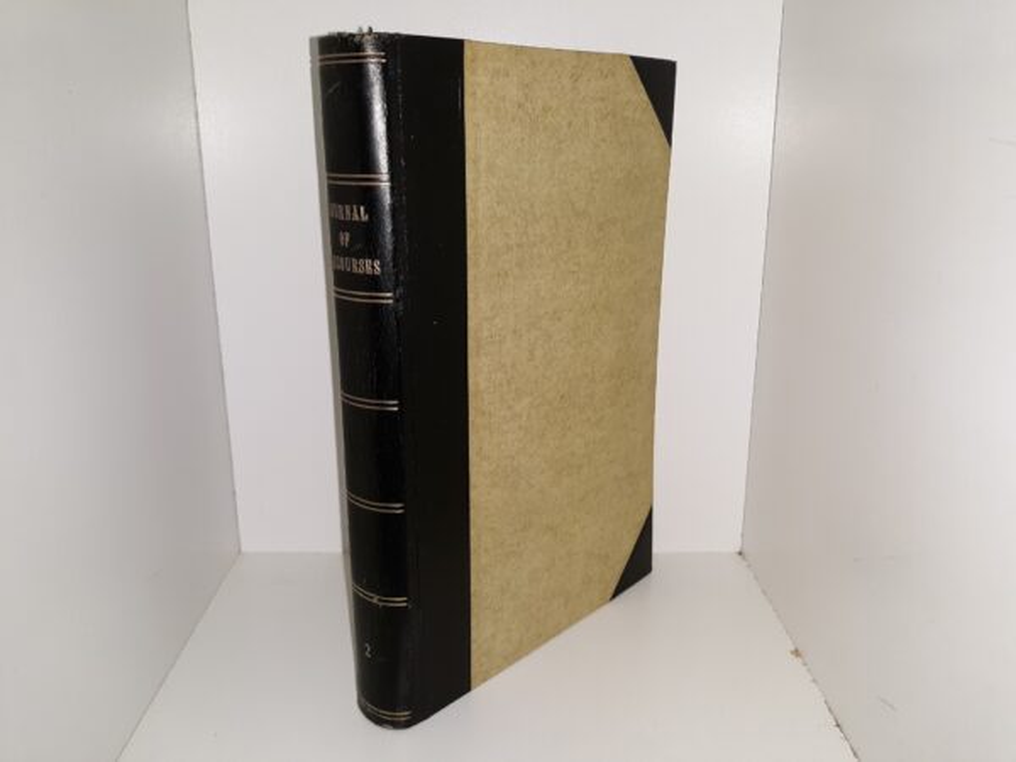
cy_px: 381
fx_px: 822
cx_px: 508
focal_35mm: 28
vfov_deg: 49.7
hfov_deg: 63.4
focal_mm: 3.7
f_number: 1.7
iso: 40
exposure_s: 1/124
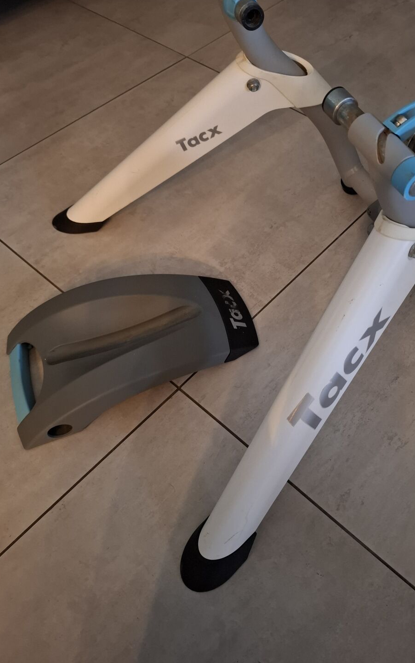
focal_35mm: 27
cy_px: 318
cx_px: 269
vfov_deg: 68.4
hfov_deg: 45.5
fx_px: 489
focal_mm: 5.54
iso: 800
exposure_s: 1/20
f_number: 1.8
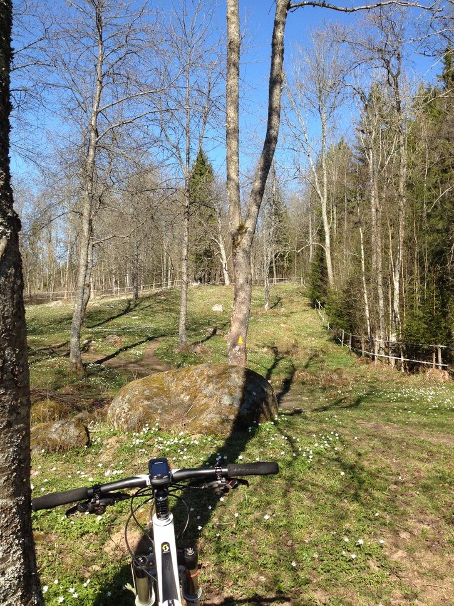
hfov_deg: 40.7
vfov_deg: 52.6
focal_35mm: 35
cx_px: 227
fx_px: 612
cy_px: 303
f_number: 2.4
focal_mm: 4.28
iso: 50
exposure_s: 1/890
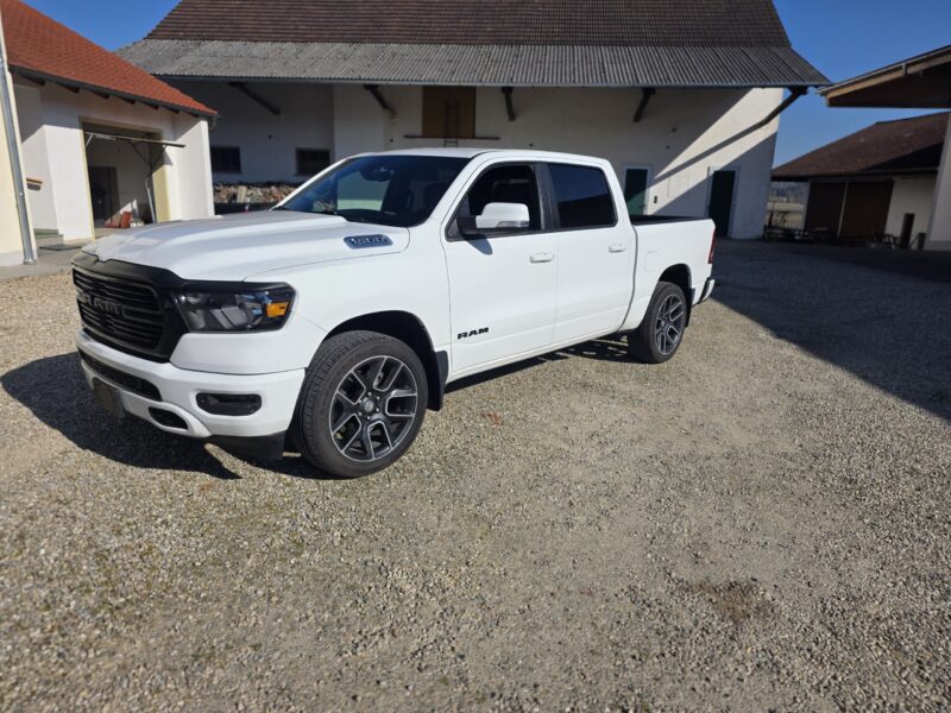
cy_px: 356
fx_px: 632
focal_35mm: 23
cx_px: 476
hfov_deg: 73.9
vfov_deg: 58.9
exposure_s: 1/7944
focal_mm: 6.25
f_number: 1.7
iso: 64
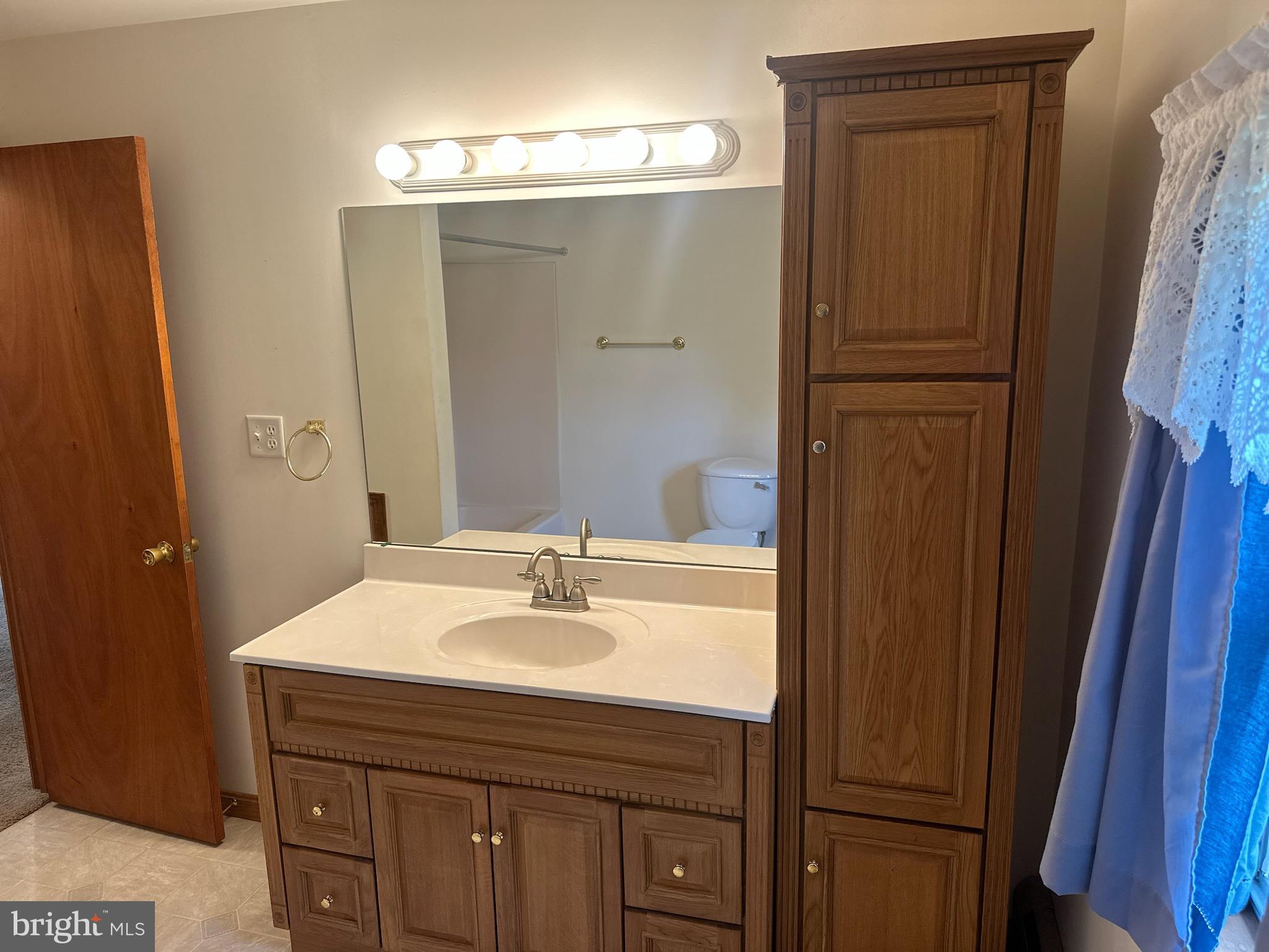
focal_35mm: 24
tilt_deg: -10.5
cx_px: 634
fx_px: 880
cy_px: 476
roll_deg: +0.3
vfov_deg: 56.8
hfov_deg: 71.6
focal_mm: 6.86
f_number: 1.78
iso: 200
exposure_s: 1/120
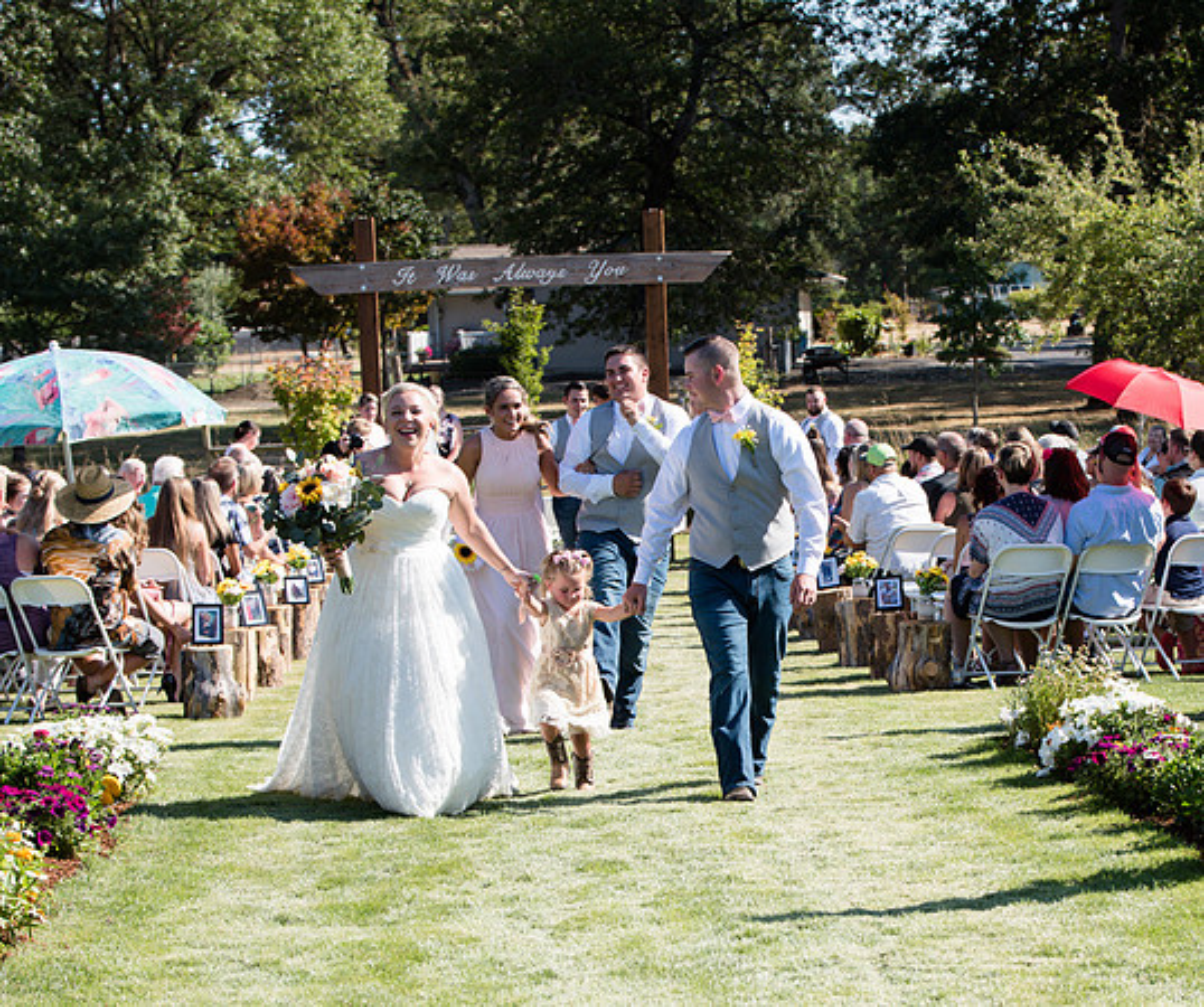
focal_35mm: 109
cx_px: 772
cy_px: 678
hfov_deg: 17.3
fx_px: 3953
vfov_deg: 14.5
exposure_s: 1/400
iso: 125
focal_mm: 70
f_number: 6.3
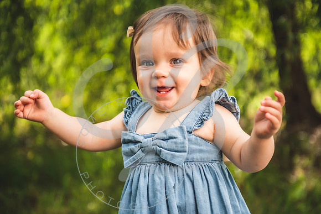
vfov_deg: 19.5
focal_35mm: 70
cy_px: 107
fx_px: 624
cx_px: 160
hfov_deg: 28.8
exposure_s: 1/400
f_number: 2.8
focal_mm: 70
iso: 100
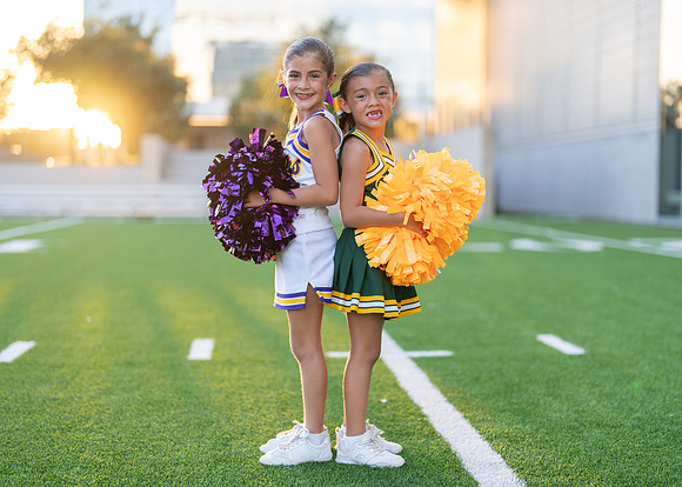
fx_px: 1108
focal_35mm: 57
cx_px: 369
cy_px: 250
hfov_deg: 34.2
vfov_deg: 24.8
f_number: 1.2
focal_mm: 50
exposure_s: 1/400
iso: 125
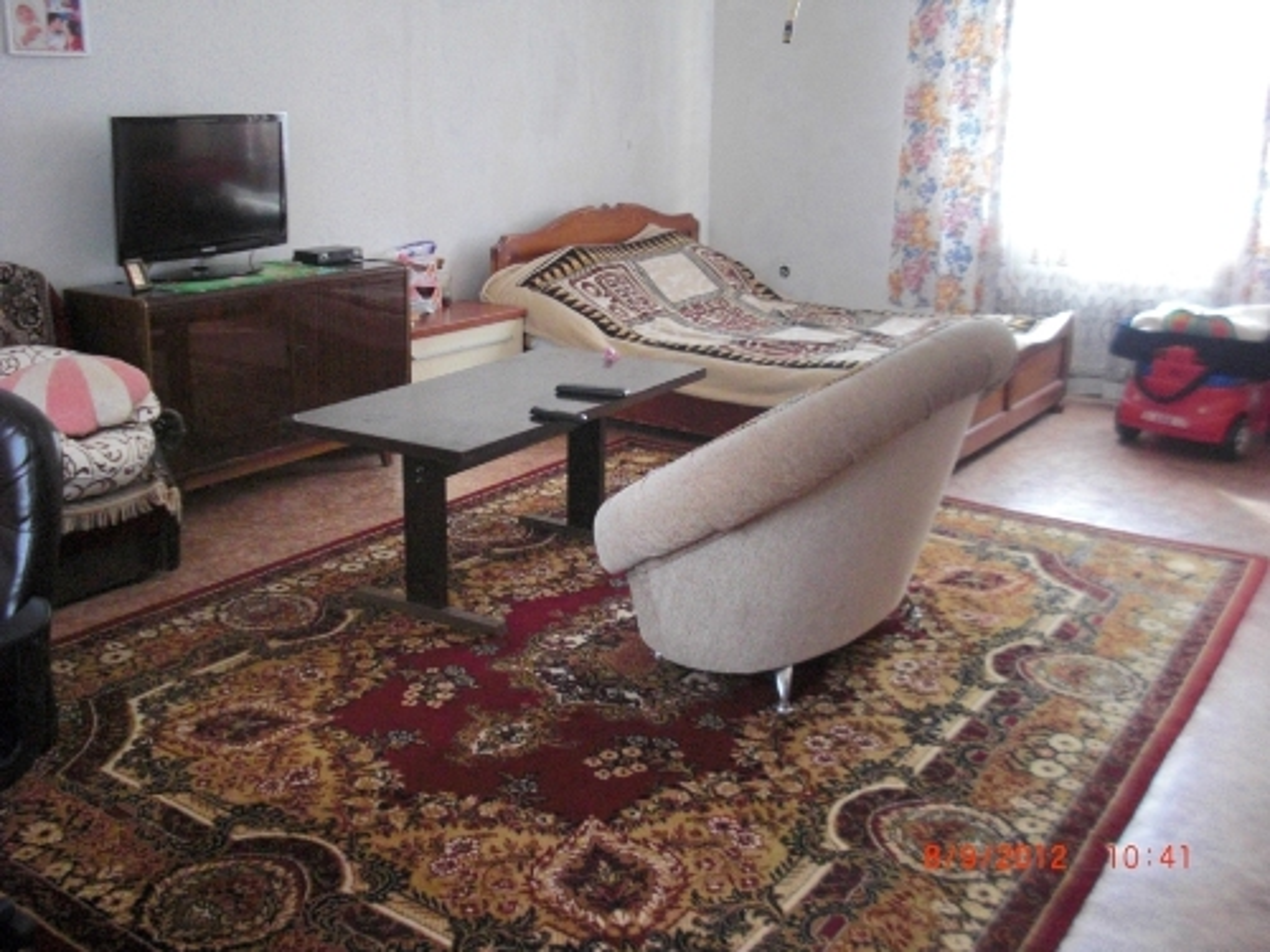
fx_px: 1321
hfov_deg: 51.4
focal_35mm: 36
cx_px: 635
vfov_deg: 39.7
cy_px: 476
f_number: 2.8
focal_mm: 6.3
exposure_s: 1/80
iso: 400
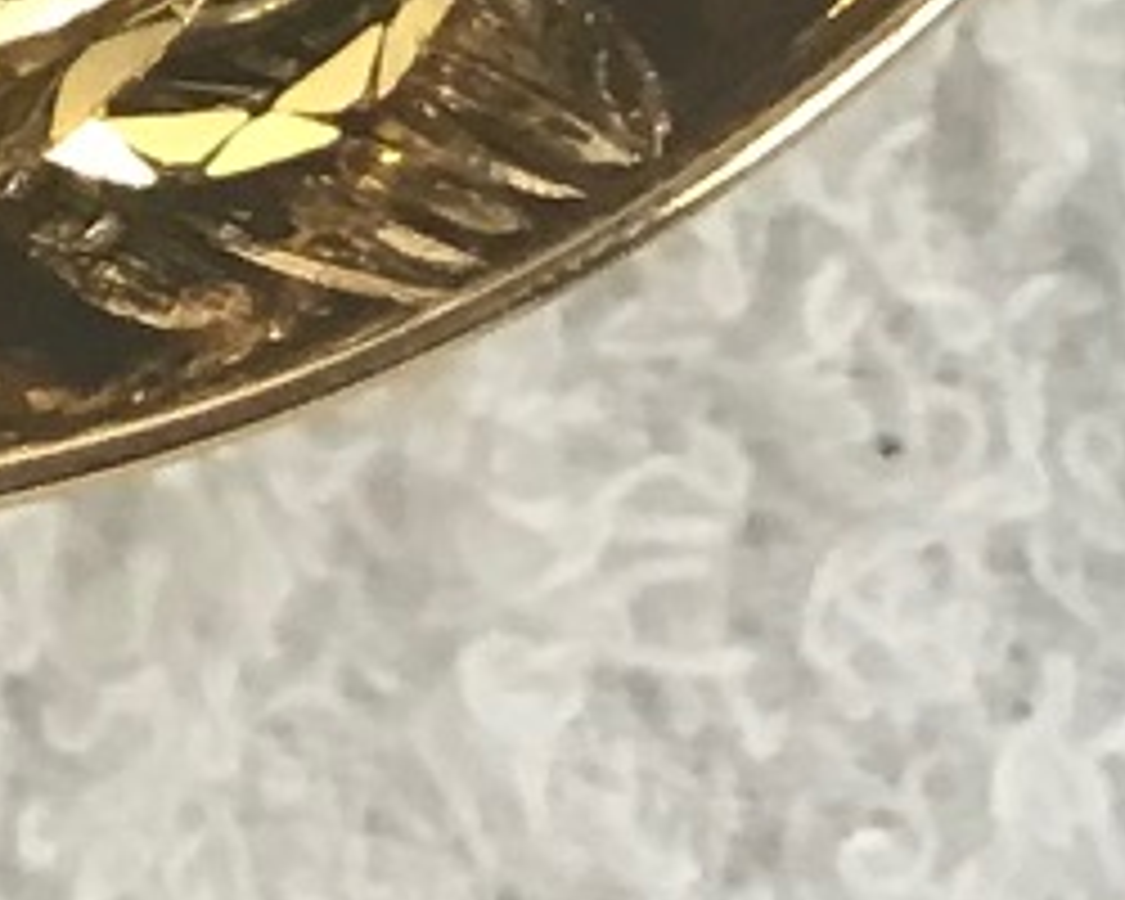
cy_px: -1192
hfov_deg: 7.4
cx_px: -2614
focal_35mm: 220
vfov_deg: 6.7
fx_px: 7325
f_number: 1.8
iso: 25
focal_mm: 3.99
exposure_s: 1/30
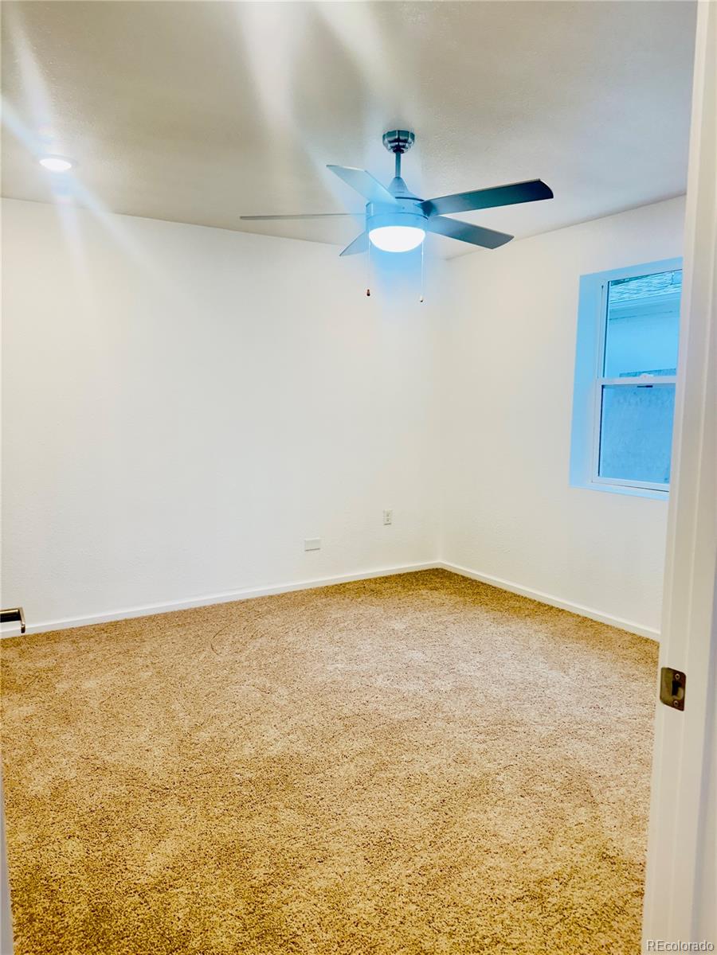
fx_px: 663
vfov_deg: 71.6
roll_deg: -2.0
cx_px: 358
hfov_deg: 56.8
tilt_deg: -4.5
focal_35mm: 24
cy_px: 478
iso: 125
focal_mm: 6.86
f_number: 1.78
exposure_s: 1/60
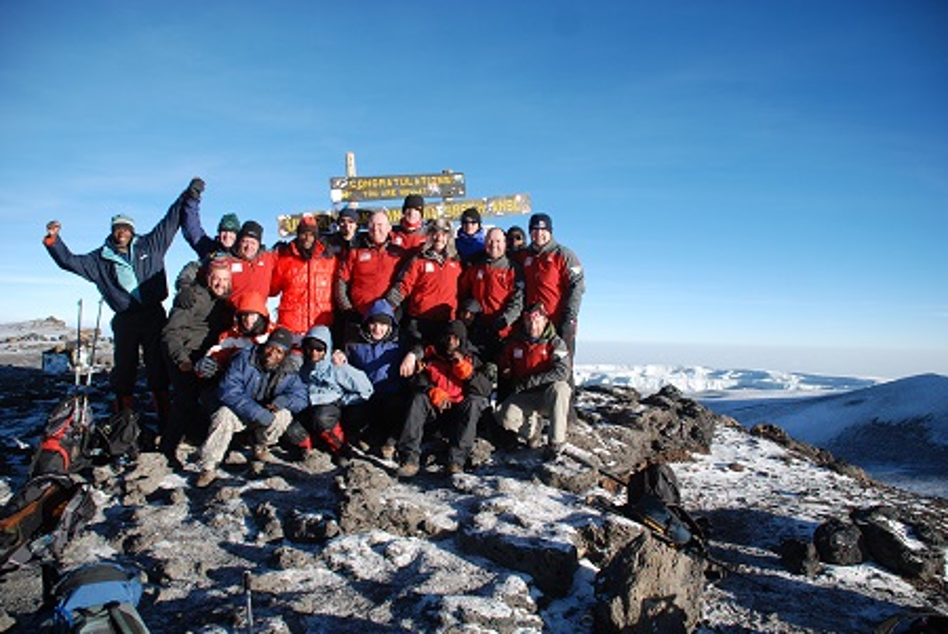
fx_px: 791
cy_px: 317
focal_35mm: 30
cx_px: 474
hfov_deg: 61.9
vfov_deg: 43.7
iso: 100
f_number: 3.8
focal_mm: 20
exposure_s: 1/500
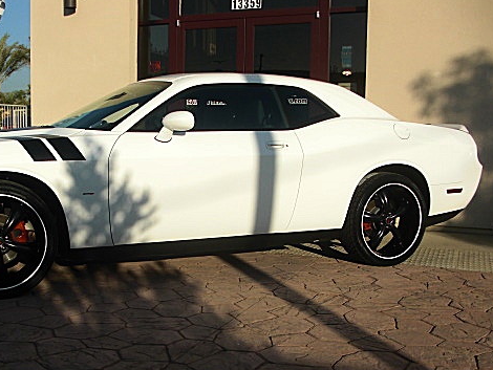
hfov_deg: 38.5
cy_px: 245
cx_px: 171
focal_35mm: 49
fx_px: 698
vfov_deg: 29.5
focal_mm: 6.3
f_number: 7.9
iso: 50
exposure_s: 1/160
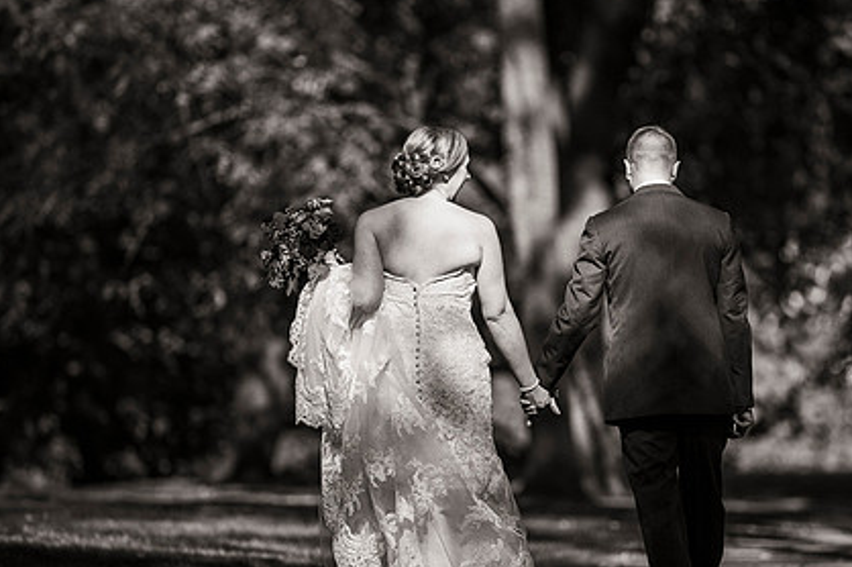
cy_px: 347
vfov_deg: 5.5
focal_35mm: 250
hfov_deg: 8.2
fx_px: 5912
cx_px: 534
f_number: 2.8
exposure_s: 1/5000
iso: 400
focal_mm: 180
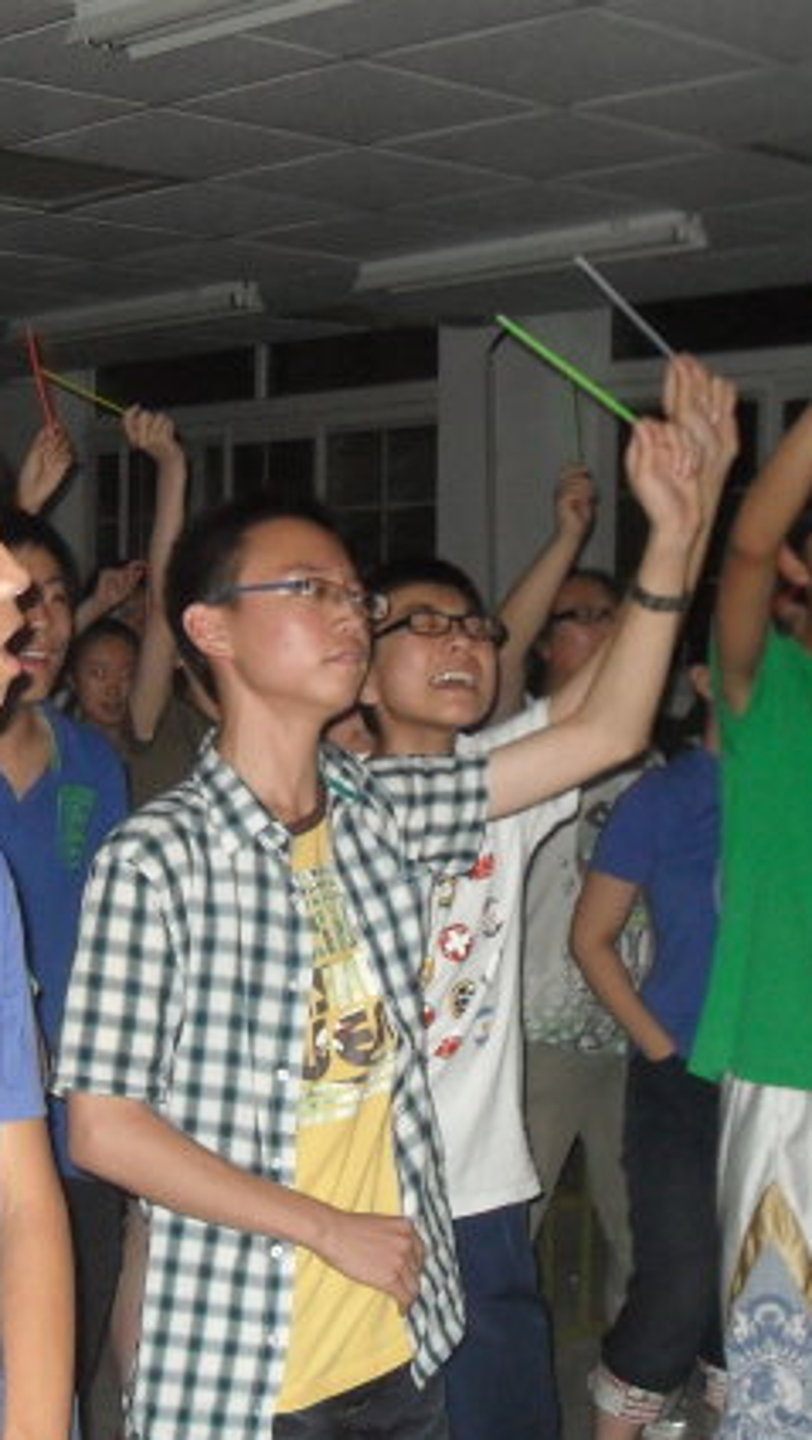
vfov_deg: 33.8
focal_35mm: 62
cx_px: 292
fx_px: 2369
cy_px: 732
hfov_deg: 19.4
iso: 240
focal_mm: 6.2
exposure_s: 1/45
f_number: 2.8
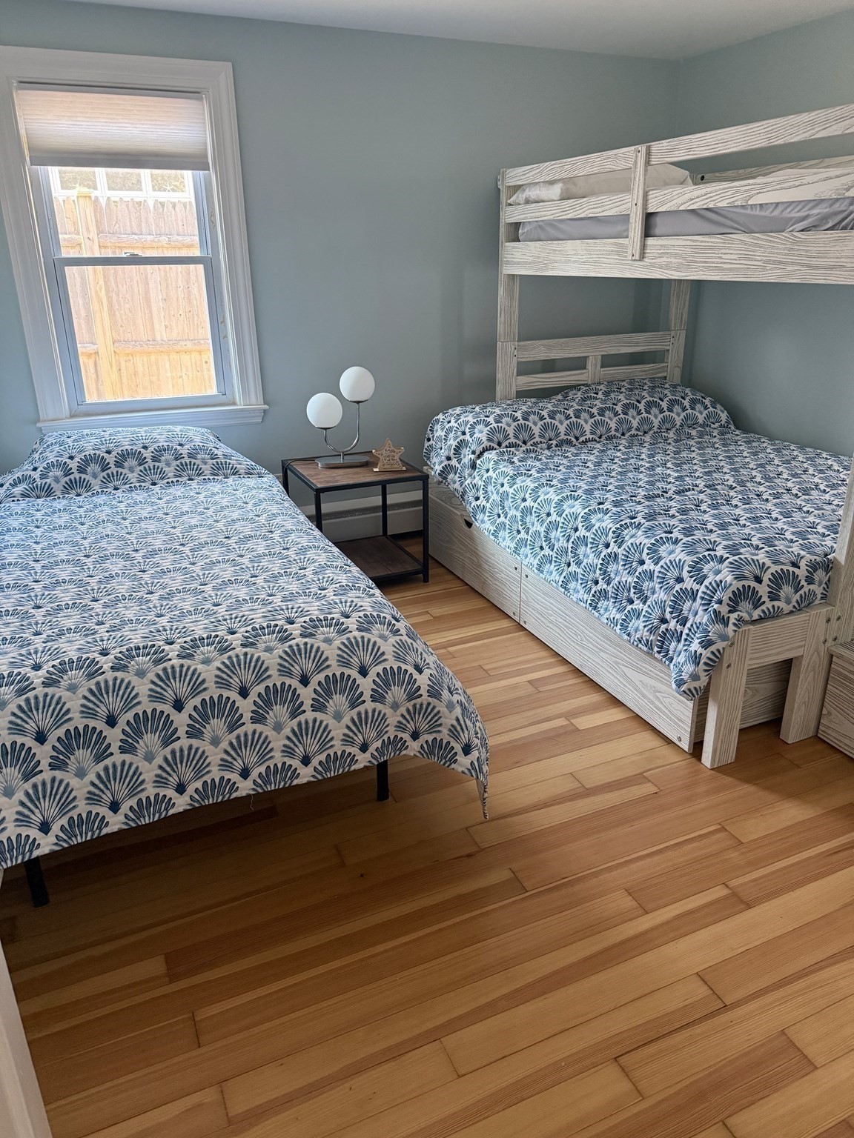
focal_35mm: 24
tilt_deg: -20.0
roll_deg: +0.5
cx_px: 427
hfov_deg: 56.8
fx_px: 789
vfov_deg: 71.6
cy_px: 569
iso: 400
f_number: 1.78
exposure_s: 1/60
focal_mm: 6.76
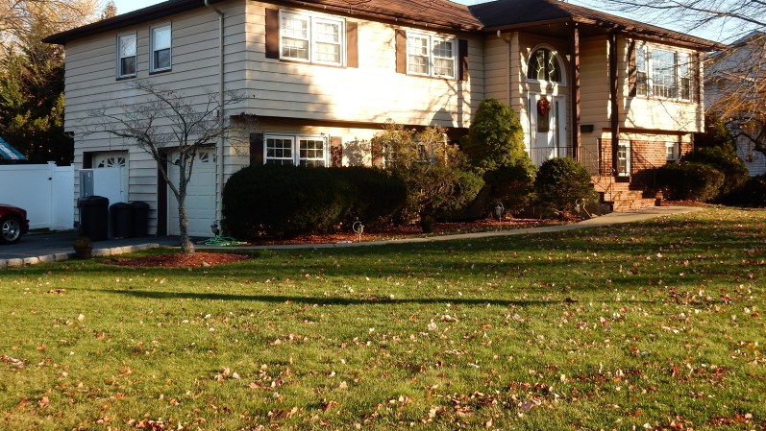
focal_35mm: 47
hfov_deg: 43.7
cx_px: 383
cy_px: 157
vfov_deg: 25.4
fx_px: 955
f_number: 4.2
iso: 125
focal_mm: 7.6
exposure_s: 1/250
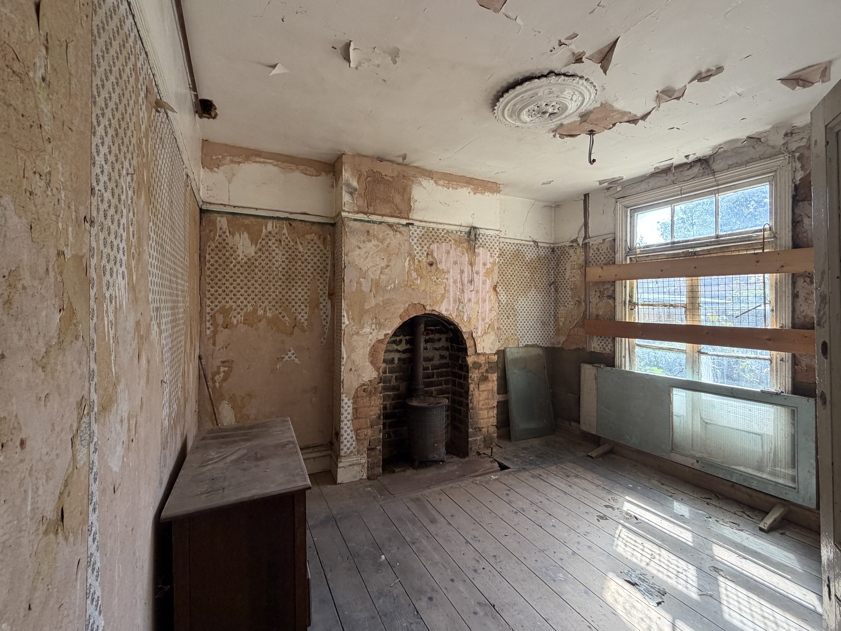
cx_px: 442
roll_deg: +0.1
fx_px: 389
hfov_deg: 94.4
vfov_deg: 78.1
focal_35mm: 16
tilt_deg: +0.3
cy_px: 302
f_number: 2.2
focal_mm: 2.22
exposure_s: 1/121
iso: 125
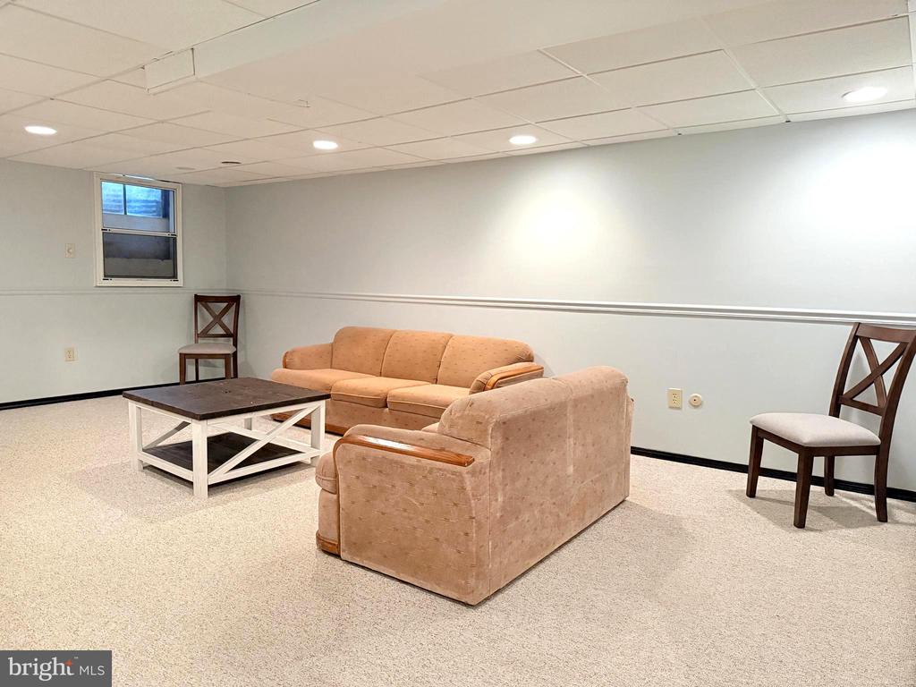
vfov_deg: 56.8
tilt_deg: -6.0
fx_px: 635
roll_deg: -0.3
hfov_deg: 71.6
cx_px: 458
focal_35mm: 24
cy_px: 344
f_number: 1.78
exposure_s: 1/60
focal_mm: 6.76
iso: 800
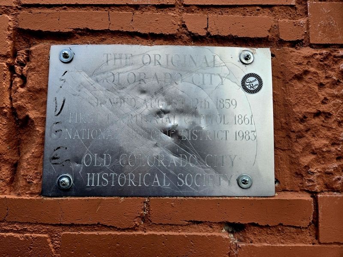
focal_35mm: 23
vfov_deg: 58.9
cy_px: 128
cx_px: 172
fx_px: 228
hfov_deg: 73.9
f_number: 1.8
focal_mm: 5.4
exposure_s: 1/182
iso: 40
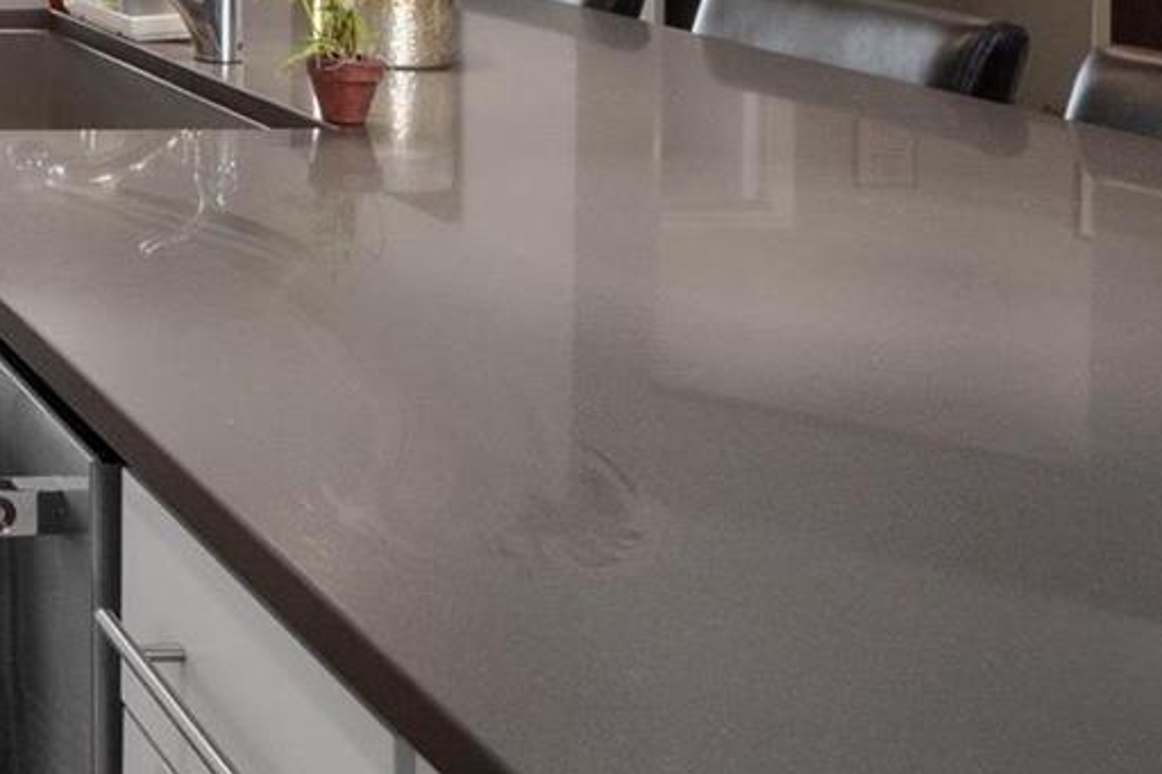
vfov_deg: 24.6
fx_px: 1613
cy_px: -138
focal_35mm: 50
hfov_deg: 26.8
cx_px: -620
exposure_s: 1/6
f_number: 10
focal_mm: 8
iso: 400
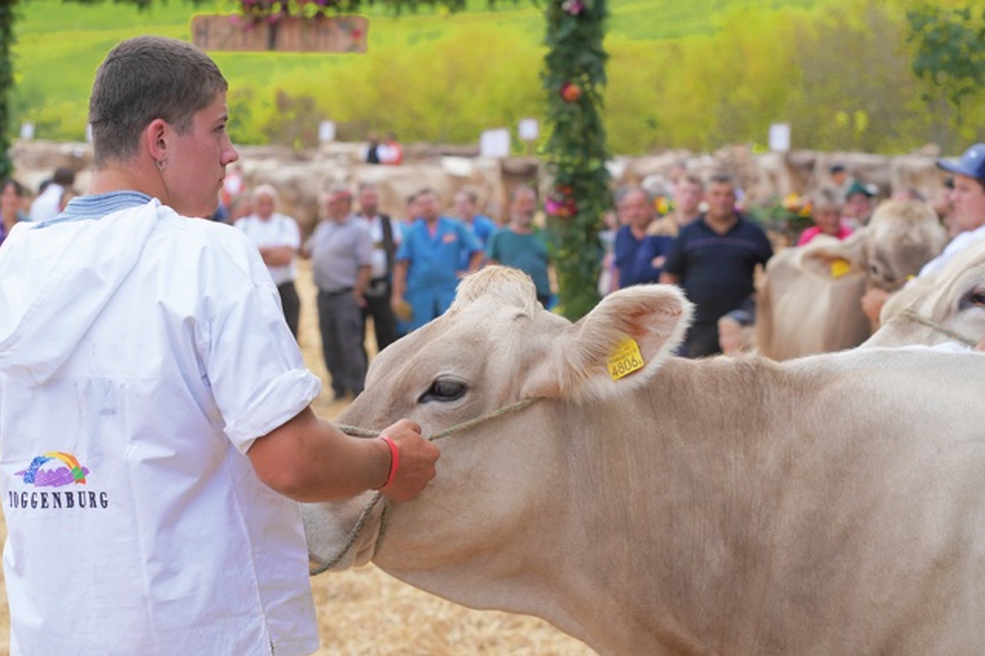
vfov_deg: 11.4
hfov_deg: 17.1
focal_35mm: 120
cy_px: 358
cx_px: 398
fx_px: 3282
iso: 125
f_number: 5.6
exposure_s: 1/250
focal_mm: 85
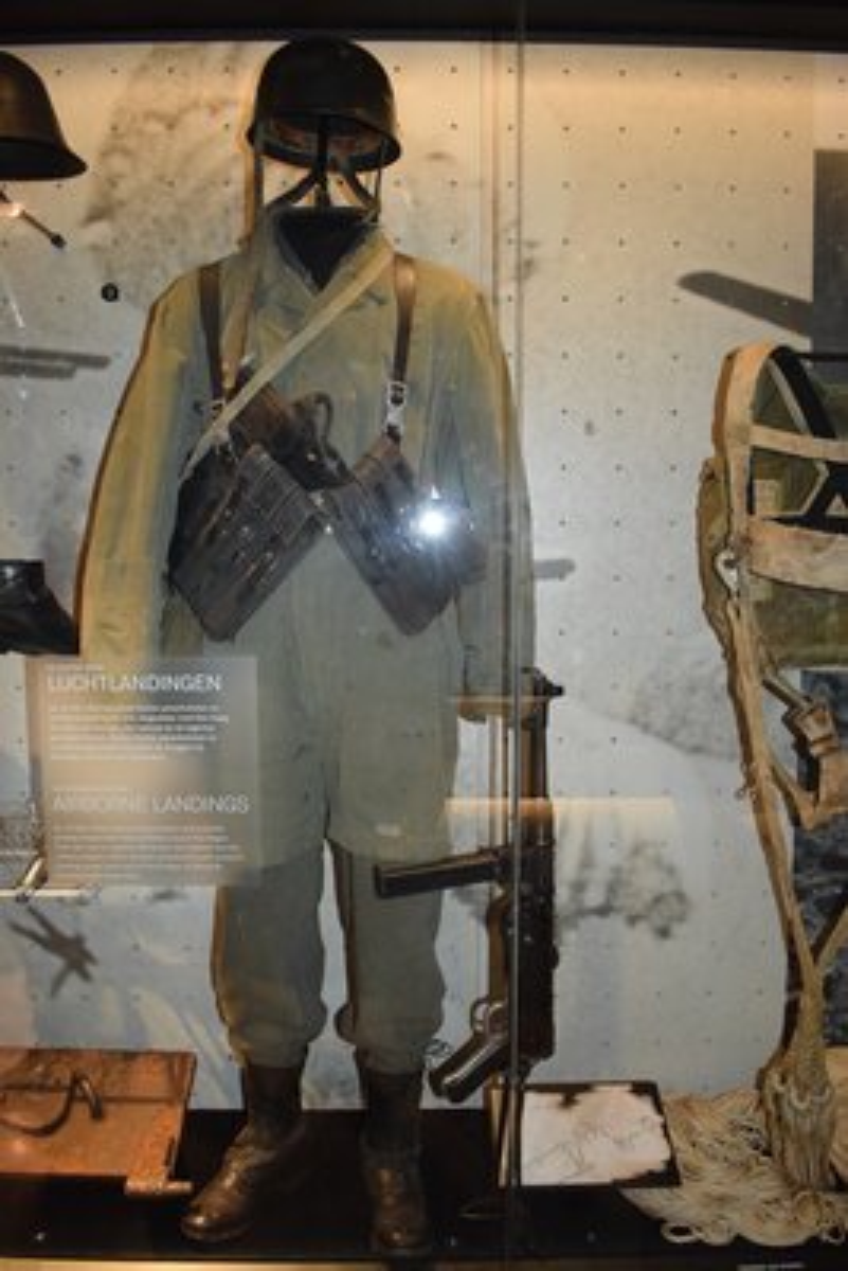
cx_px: 424
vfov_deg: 61.9
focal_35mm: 30
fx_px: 1059
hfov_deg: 43.6
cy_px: 636
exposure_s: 1/25
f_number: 3.5
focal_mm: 20
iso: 3200
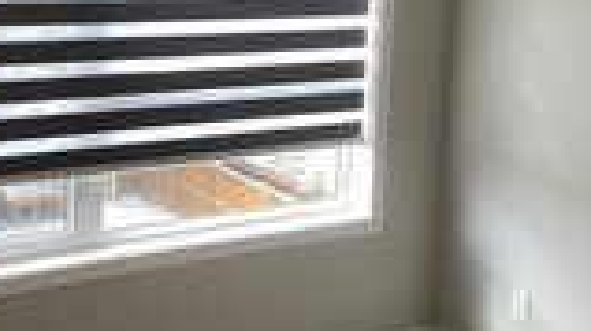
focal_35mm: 61
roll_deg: -0.9
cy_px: 112
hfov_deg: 33.9
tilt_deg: -11.3
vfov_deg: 19.6
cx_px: 167
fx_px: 955
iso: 32
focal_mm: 4.25
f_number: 1.8
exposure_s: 1/124
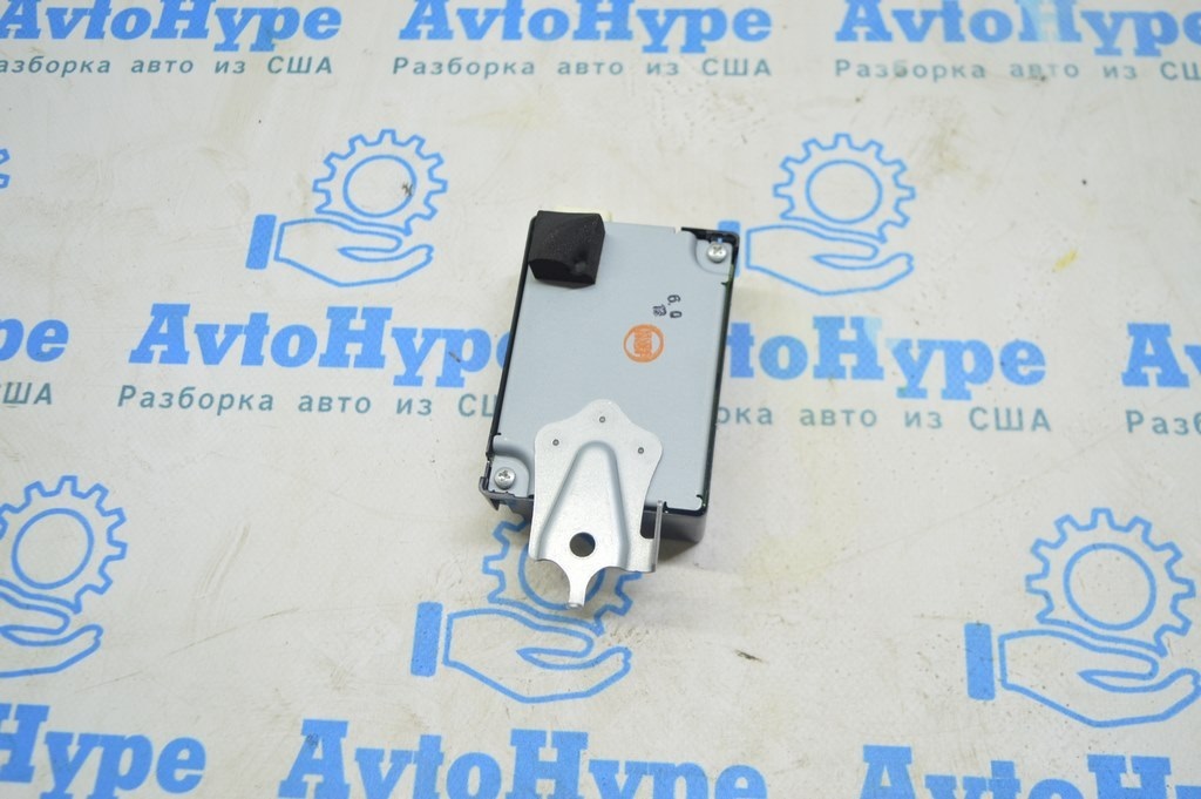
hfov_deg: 53.2
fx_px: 1200
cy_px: 400
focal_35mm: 36
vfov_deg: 36.8
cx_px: 600
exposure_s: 1/40
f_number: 4
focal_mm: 24
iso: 400
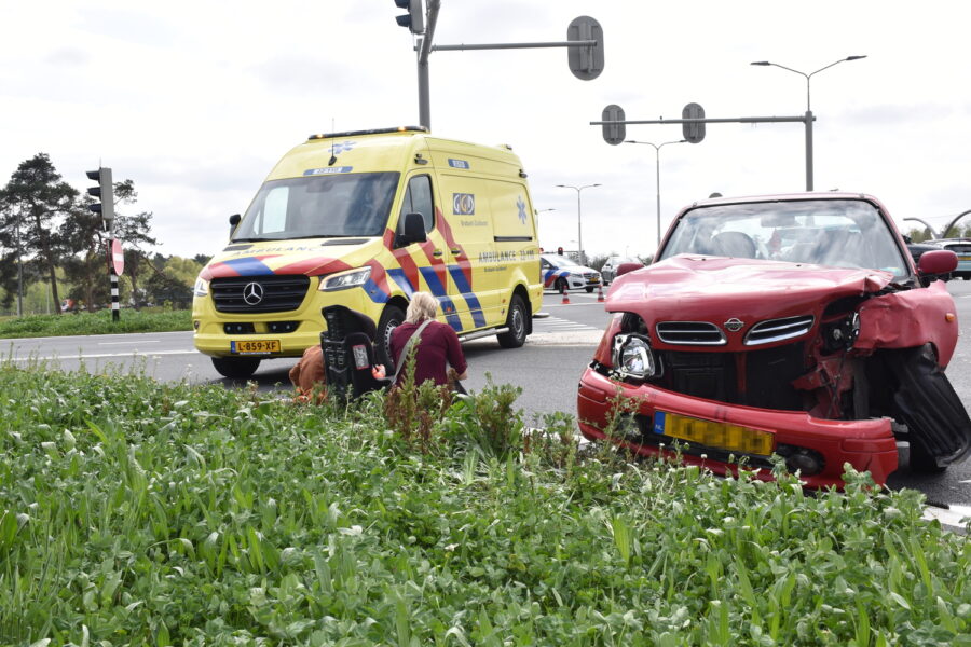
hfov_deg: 47.9
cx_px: 486
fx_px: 1092
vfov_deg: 33.0
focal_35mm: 40
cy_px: 324
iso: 100
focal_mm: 27
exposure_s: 1/160
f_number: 10
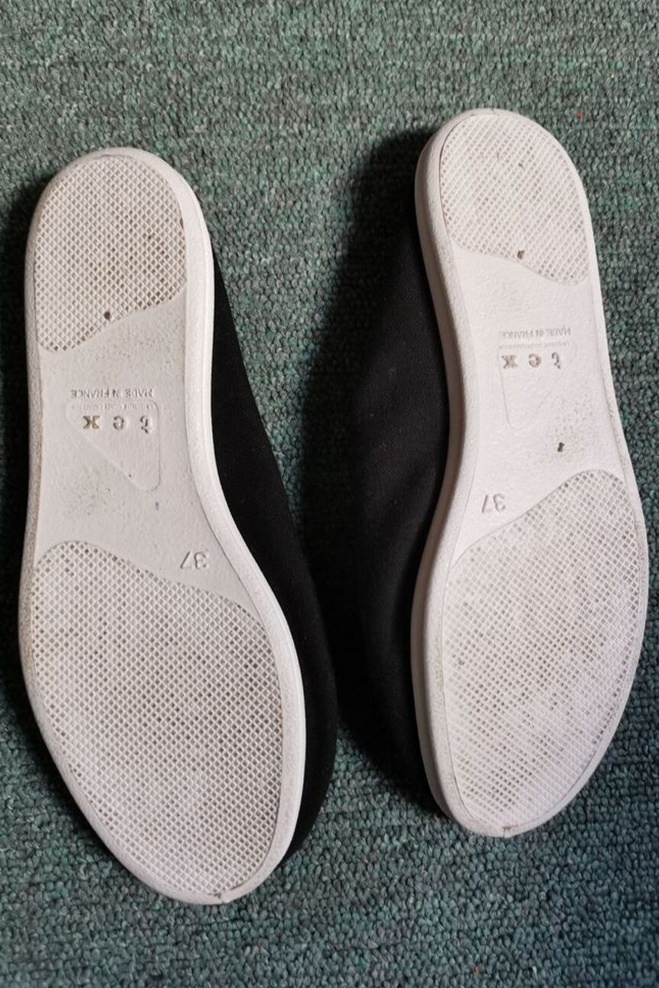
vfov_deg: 63.6
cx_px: 345
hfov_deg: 45.0
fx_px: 796
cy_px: 479
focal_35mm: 29
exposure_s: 1/45
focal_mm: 5.58
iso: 200
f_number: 1.8
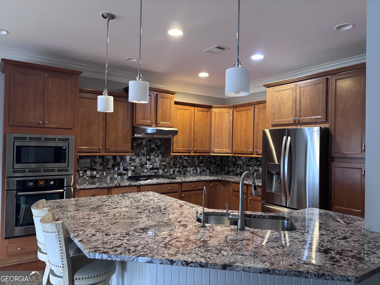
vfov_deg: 53.1
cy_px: 142
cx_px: 190
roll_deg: -0.8
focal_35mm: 26
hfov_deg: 67.3
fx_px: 285
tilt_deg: +0.3
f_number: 1.6
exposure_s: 1/40
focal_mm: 5.96
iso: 400
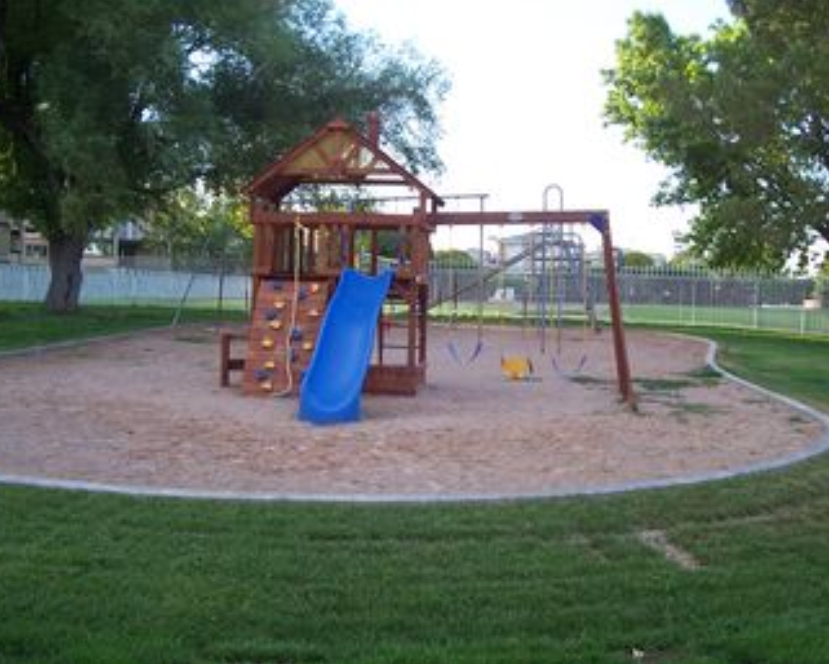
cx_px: 439
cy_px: 313
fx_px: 933
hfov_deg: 47.9
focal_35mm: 38
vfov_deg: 39.2
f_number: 2.7
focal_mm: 5.6
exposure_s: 1/180
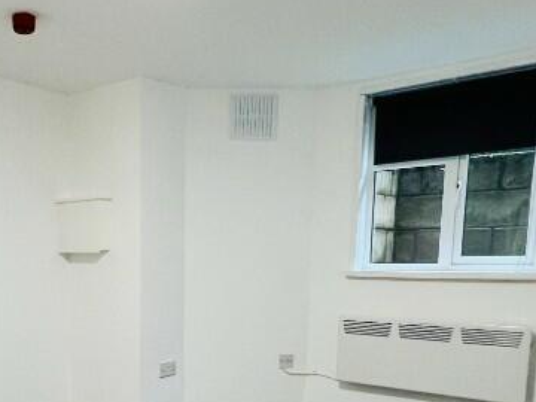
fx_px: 573
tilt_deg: -8.8
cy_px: 341
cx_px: 86
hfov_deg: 46.7
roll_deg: +0.0
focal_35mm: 37
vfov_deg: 36.8
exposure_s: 1/100
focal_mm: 1.57
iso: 200
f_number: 1.8
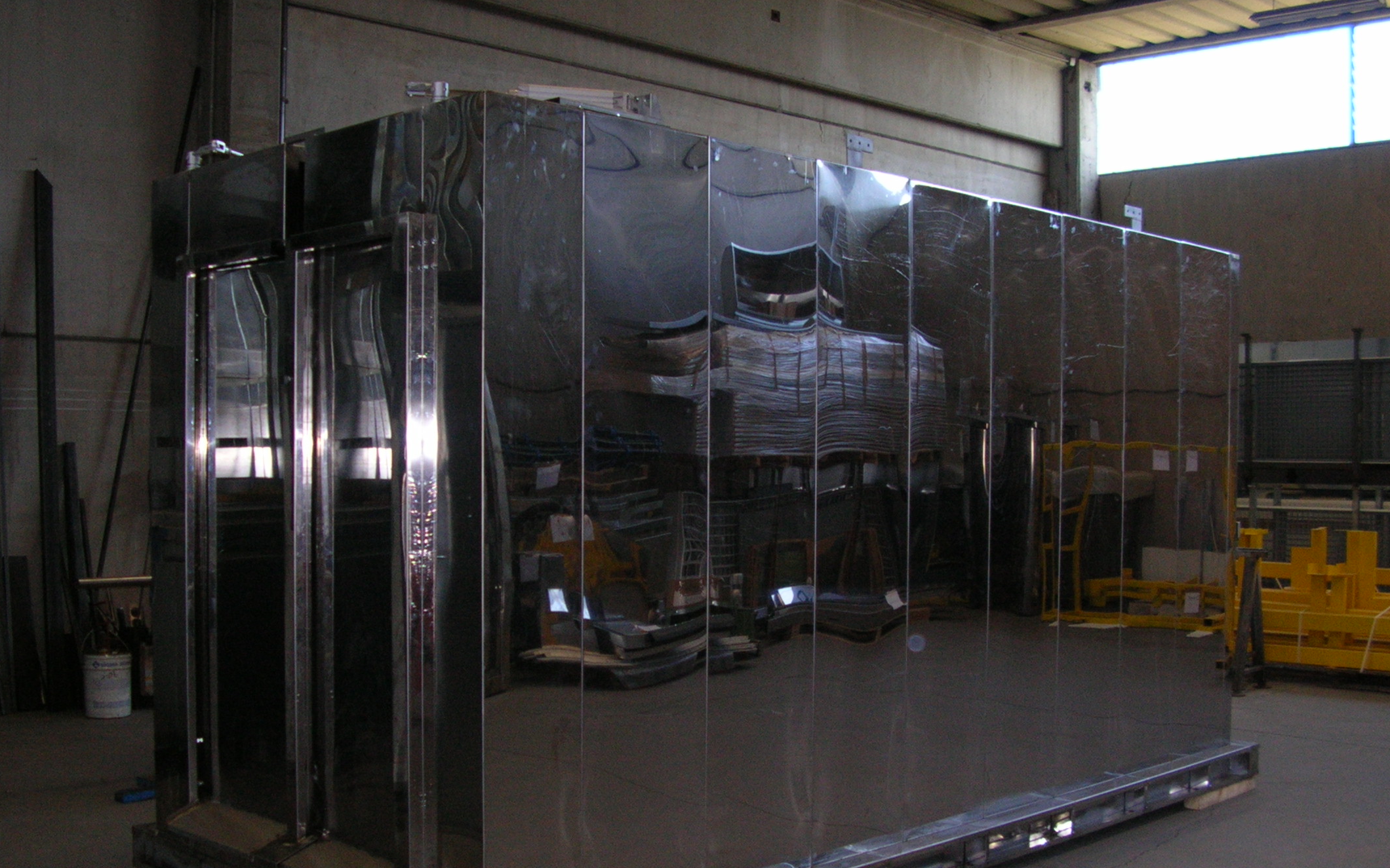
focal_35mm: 40
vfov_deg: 31.9
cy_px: 512
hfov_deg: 49.3
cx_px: 664
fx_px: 1515
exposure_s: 1/60.1
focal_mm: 5.8
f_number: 2.8
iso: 103
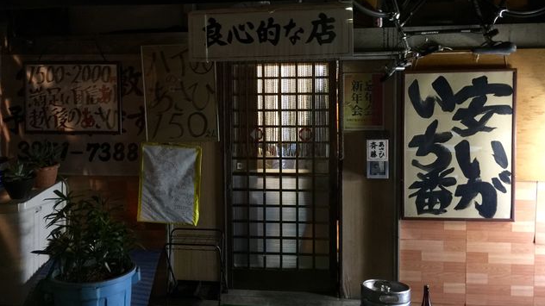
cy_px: 128
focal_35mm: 32
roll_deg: +0.4
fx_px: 462
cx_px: 275
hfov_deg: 61.0
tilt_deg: -1.5
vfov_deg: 36.6
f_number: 2.2
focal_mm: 4.15
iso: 100
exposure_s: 1/4
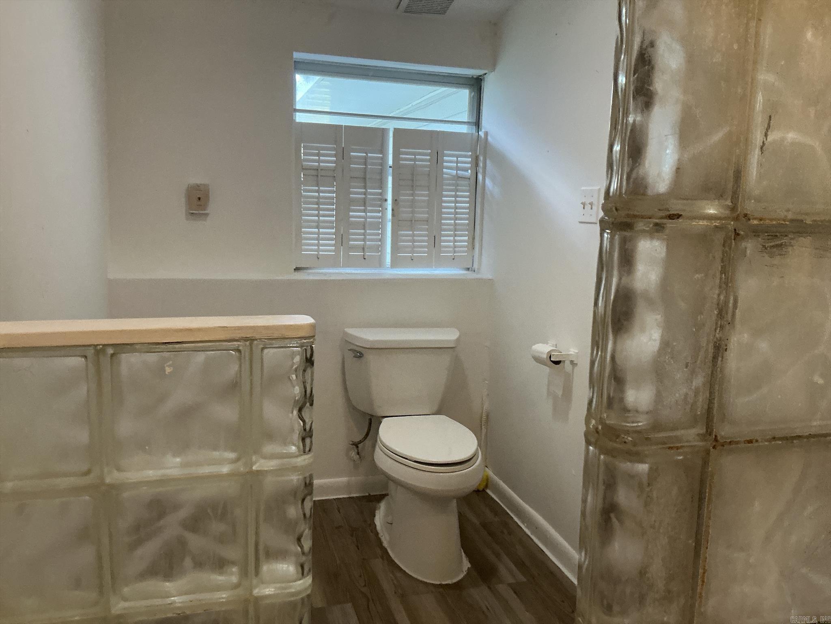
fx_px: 672
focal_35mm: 28
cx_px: 416
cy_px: 312
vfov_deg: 49.7
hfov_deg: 63.4
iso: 200
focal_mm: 3
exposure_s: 1/60
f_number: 1.8
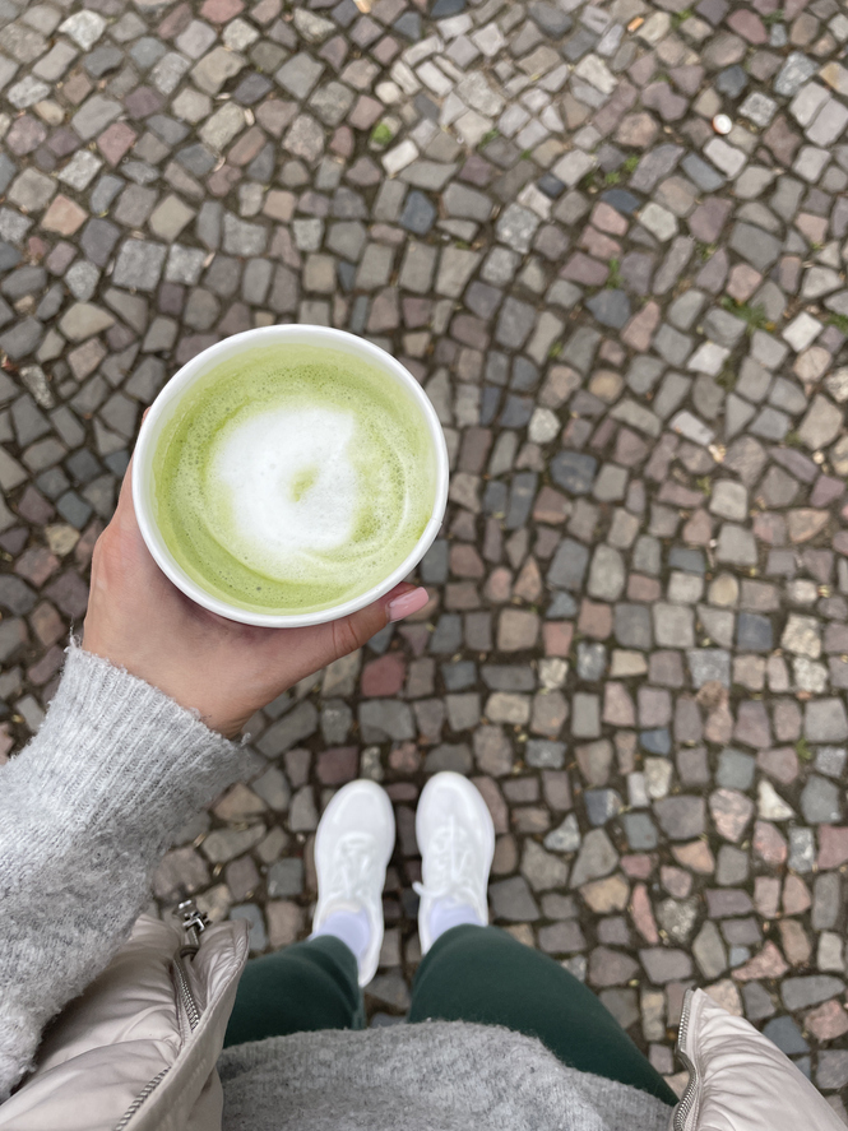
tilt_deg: -79.6
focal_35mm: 26
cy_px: 566
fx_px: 849
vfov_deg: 67.3
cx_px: 424
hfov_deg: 53.1
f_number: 1.6
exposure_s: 1/875
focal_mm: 4.2
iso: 32
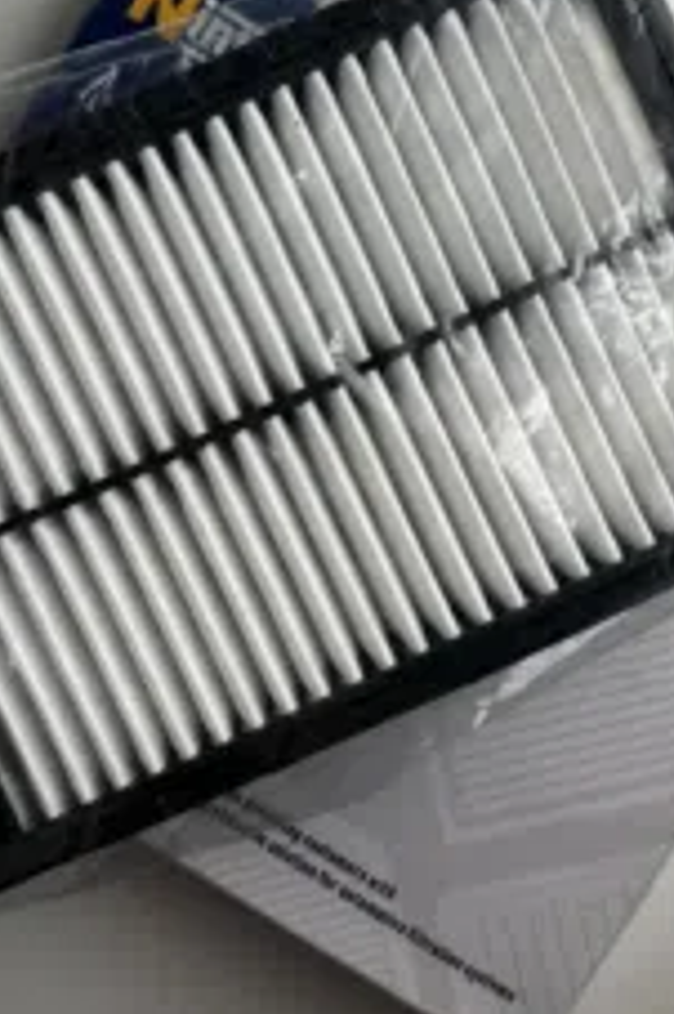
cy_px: 469
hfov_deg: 30.5
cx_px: 339
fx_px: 1237
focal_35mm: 44
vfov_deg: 44.5
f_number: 1.78
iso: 64
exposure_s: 1/160
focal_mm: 6.86
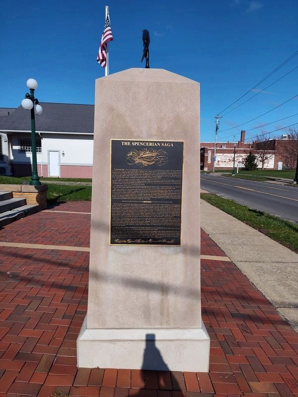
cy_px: 198
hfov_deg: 58.9
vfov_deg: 73.9
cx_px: 149
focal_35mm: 23
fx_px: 264
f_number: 1.8
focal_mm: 5.56
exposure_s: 1/2932
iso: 100
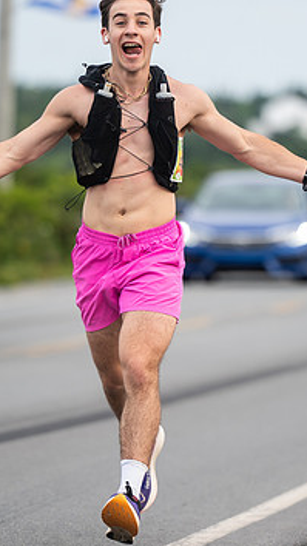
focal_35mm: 400
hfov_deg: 3.0
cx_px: 161
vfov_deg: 5.4
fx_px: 5792
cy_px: 277
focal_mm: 200
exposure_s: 1/800
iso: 500
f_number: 4
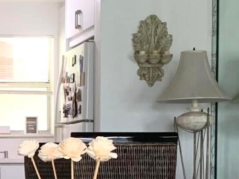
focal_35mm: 149
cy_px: 205
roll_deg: +0.0
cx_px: -18
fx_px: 1028
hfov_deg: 13.0
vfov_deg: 9.8
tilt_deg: -3.1
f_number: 1.8
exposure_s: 1/78
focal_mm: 4.25
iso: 100
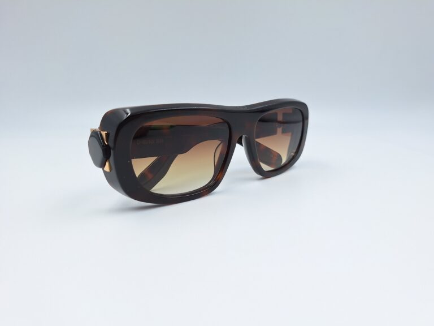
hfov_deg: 73.9
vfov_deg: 58.9
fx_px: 288
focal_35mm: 23
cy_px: 163
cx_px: 217
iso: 40
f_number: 1.8
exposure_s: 1/167
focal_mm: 5.54
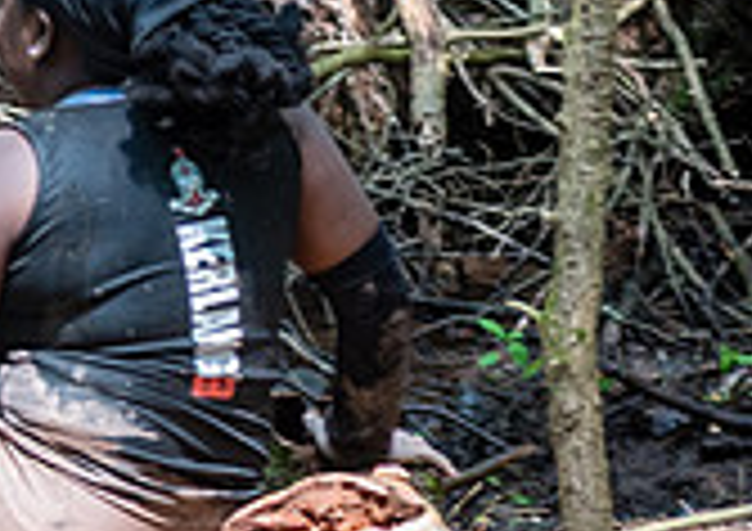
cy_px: -48
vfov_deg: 4.0
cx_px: -657
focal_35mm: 356
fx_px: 7576
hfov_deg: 5.6
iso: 800
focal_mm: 80
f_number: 4.5
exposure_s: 1/125
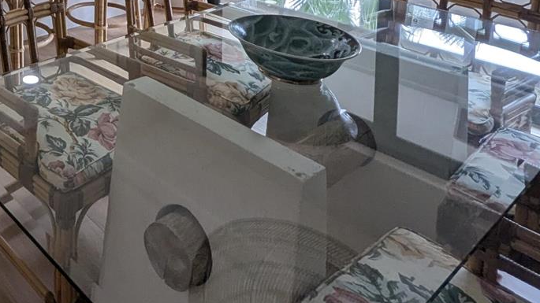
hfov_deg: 47.6
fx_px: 472
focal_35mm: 33
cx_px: -17
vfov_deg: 27.4
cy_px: -124
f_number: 2.2
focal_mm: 1.95
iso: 48
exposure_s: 1/110
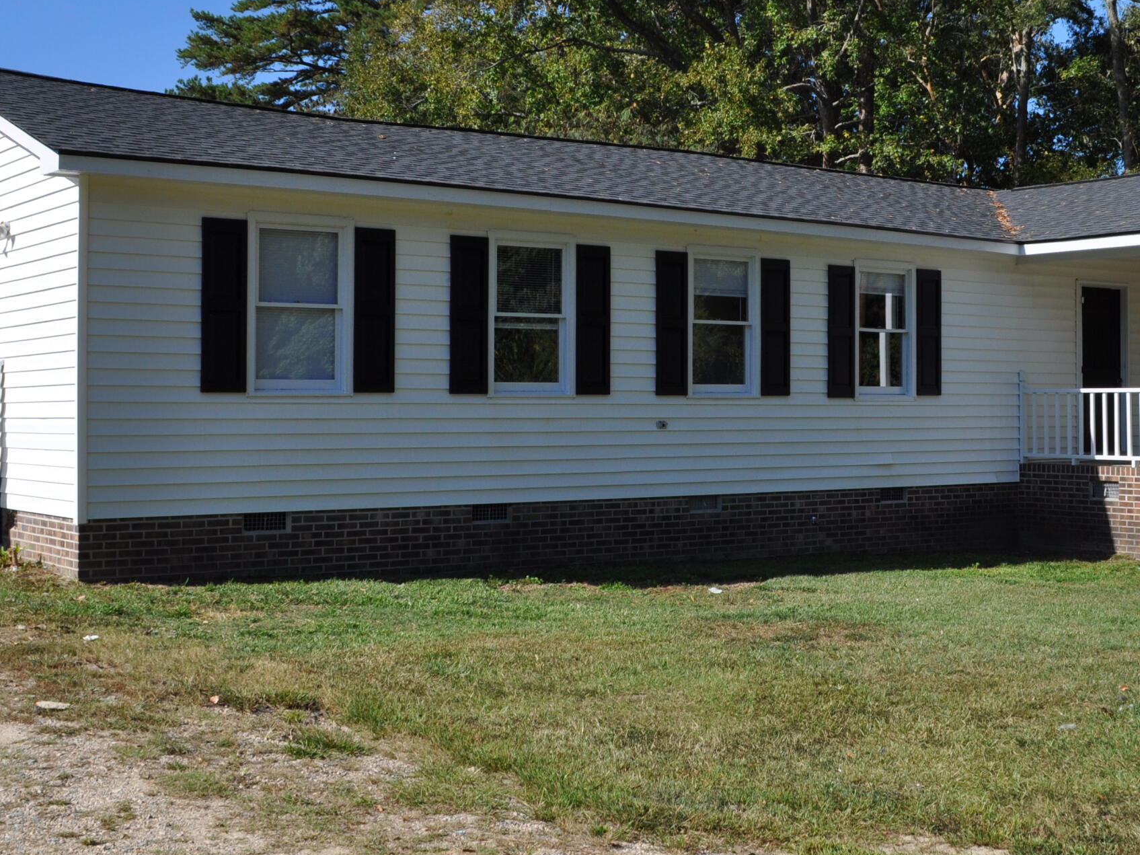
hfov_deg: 37.2
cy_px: 332
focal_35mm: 51
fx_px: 1679
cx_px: 729
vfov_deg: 28.5
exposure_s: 1/400
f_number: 10
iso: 200
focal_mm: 20
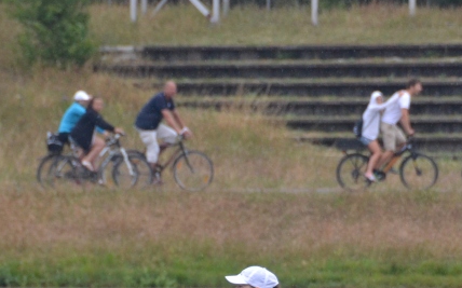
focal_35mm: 732
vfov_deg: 1.8
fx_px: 9212
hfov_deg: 2.9
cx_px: 345
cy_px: 269
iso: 1400
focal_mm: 200
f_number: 5.6
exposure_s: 1/500
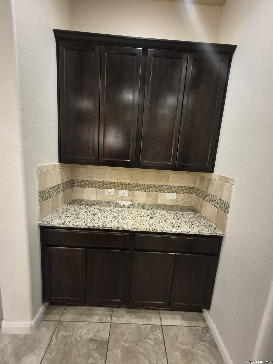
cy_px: 182
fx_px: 137
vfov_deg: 106.2
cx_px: 136
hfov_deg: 89.9
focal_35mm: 13
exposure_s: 1/60
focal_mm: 1.74
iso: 1250
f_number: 2.2
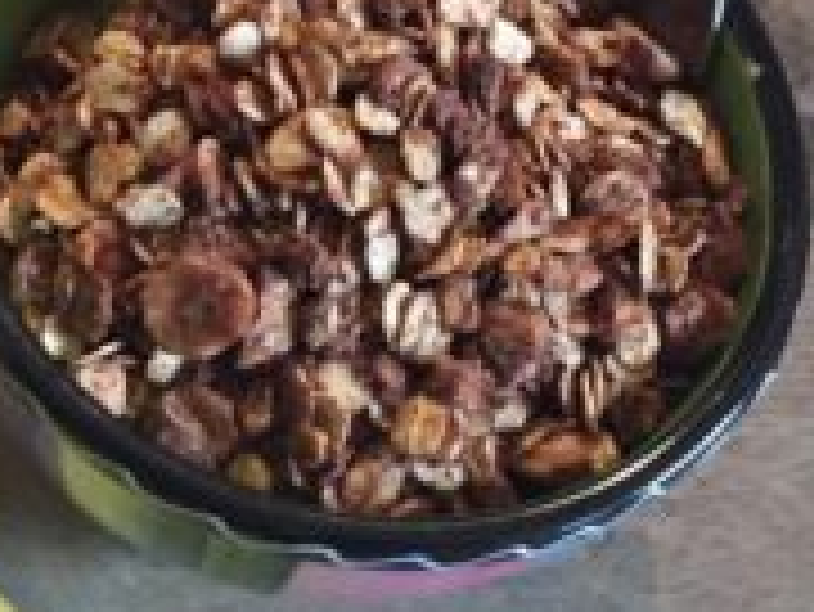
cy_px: 374
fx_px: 1506
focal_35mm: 64
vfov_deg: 22.9
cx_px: 130
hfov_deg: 29.4
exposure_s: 1/15
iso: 250
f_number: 2.2
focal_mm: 4.15
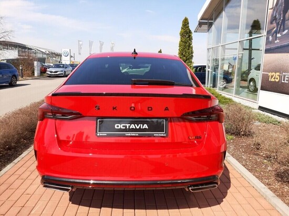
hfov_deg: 67.3
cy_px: 108
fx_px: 217
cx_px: 144
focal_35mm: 26
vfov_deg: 53.0
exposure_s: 1/1010
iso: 40
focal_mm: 3.93
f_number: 1.7
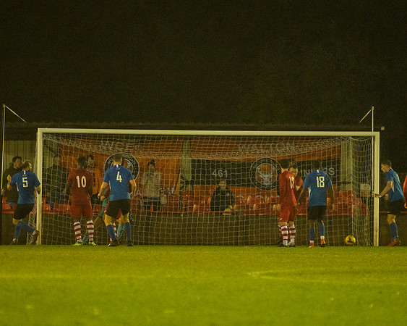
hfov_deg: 4.9
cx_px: 220
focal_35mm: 399
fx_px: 4804
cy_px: 151
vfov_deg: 3.9
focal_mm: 200
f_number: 2.8
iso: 5000
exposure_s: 1/800
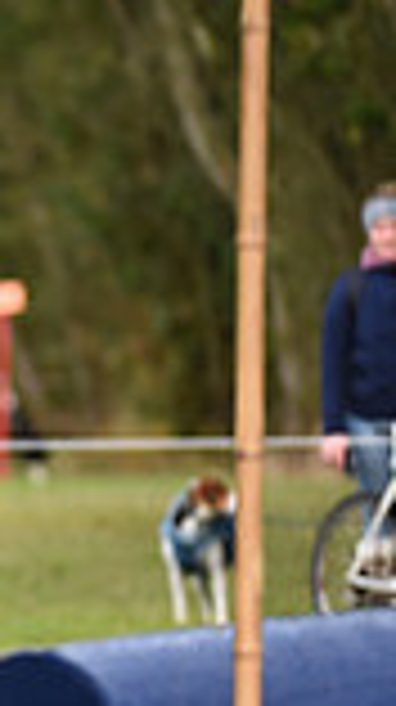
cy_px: 369
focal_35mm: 965
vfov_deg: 2.2
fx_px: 18063
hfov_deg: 1.3
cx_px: -819
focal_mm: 250
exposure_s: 1/1250
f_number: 5
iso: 900
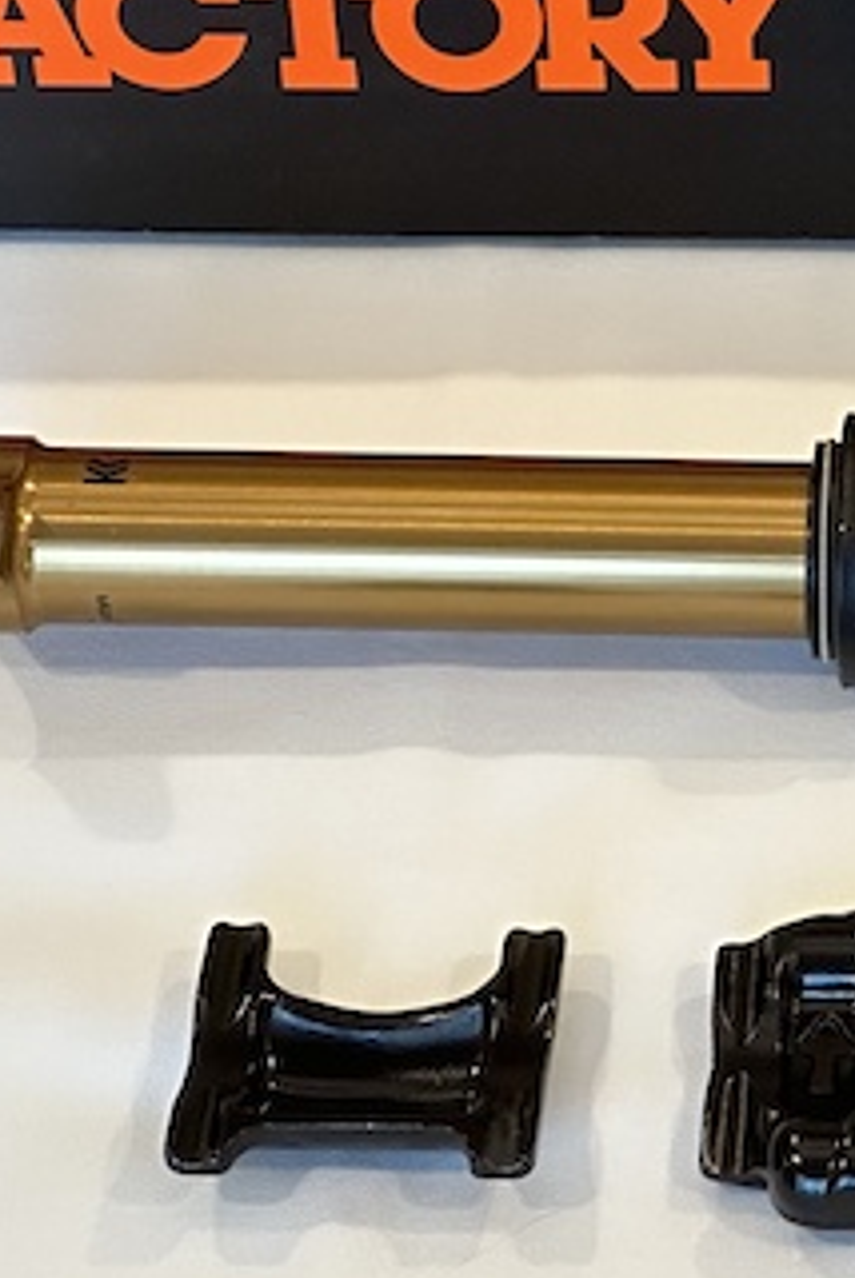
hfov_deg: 6.8
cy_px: 323
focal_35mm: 200
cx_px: 1199
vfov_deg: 10.3
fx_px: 7109
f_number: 2.8
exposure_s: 1/60
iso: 160
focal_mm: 9
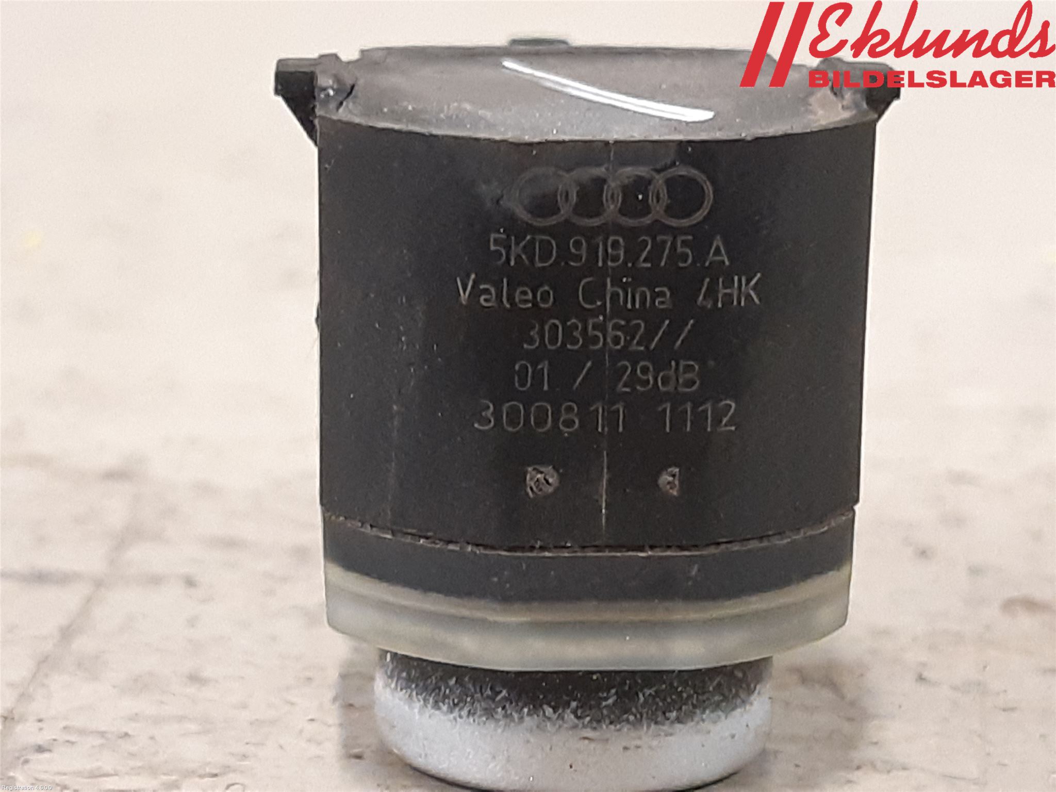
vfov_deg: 53.1
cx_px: 528
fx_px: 793
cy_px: 396
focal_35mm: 26
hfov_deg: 67.3
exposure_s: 1/33
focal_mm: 3.93
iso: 250
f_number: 1.7
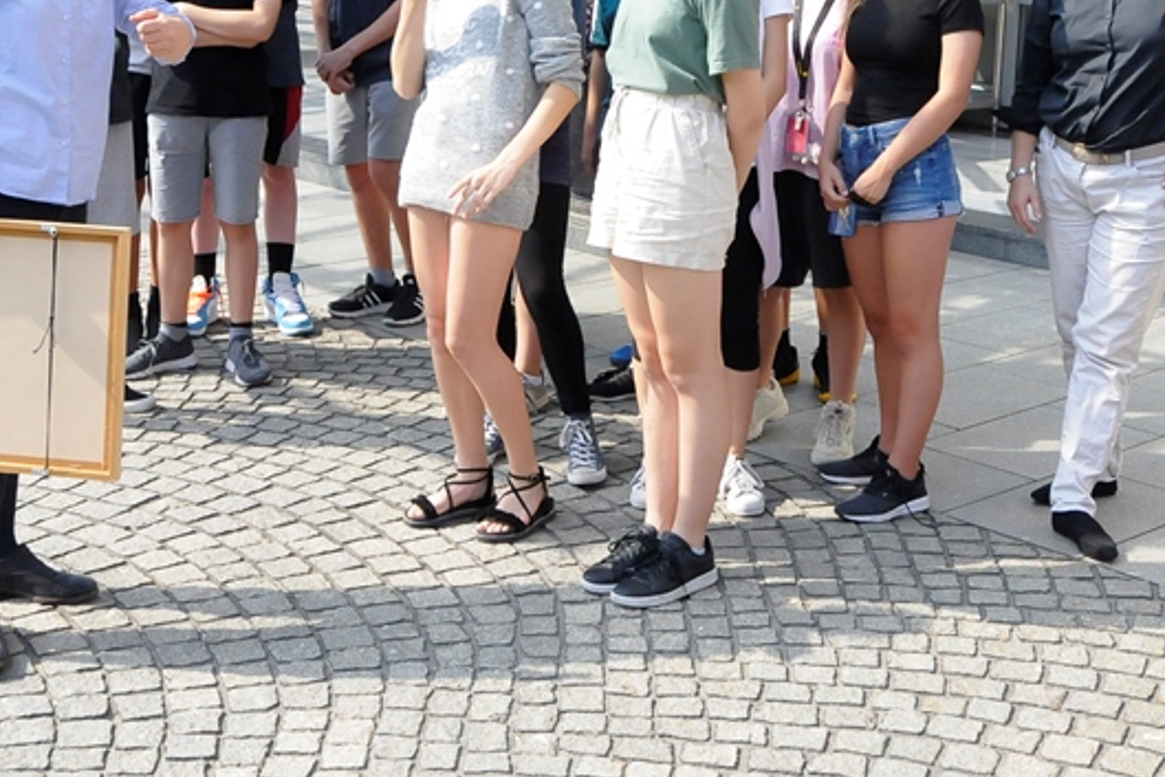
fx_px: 1877
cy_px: 147
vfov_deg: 23.0
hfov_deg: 34.4
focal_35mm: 58
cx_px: 656
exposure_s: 1/2500
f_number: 5.6
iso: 1600
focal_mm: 20
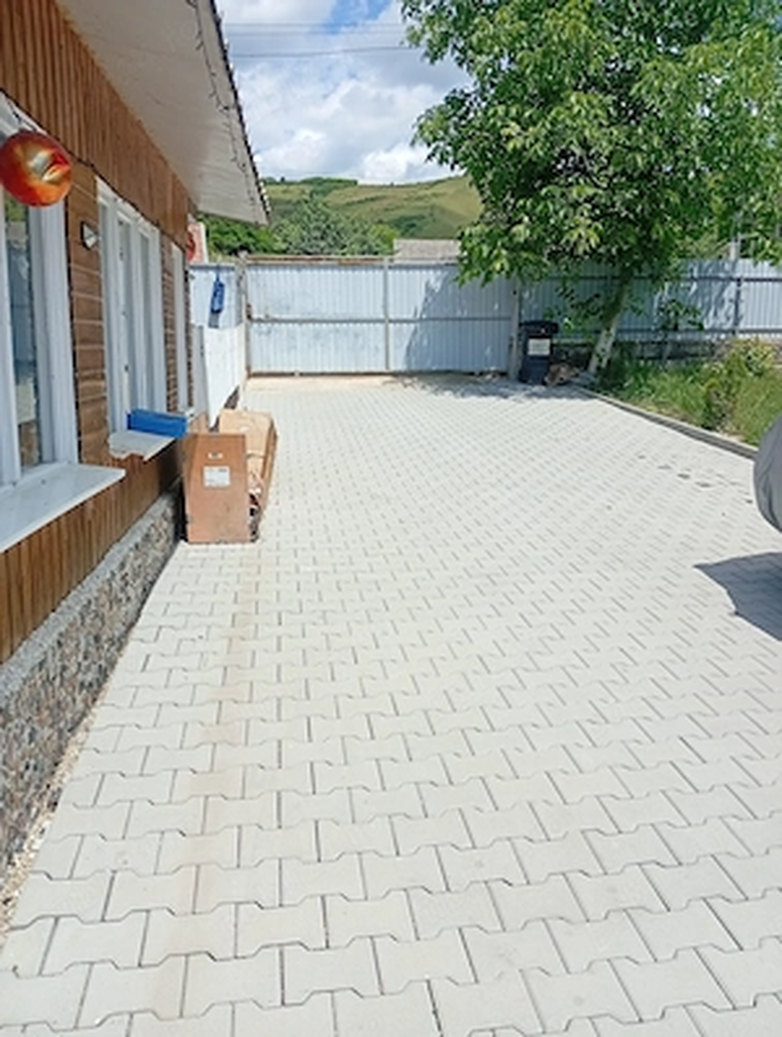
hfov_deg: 51.5
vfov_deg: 65.2
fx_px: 811
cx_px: 391
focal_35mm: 27
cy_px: 518
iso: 51
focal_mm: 3.98
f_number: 1.8
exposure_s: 1/704
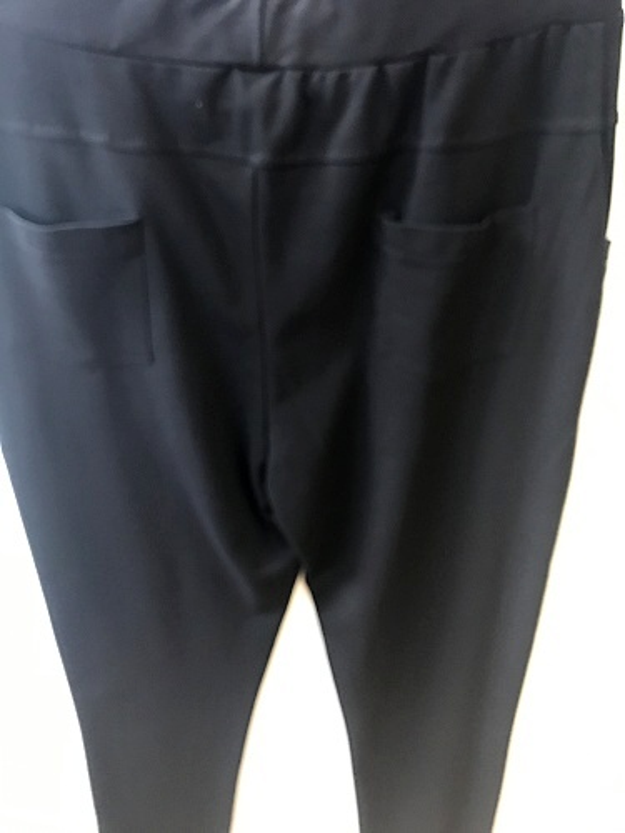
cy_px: 416
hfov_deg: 49.7
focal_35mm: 28
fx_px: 674
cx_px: 312
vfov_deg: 63.4
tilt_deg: -41.2
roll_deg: +2.7
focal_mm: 3.99
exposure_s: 1/17
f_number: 1.8
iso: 100
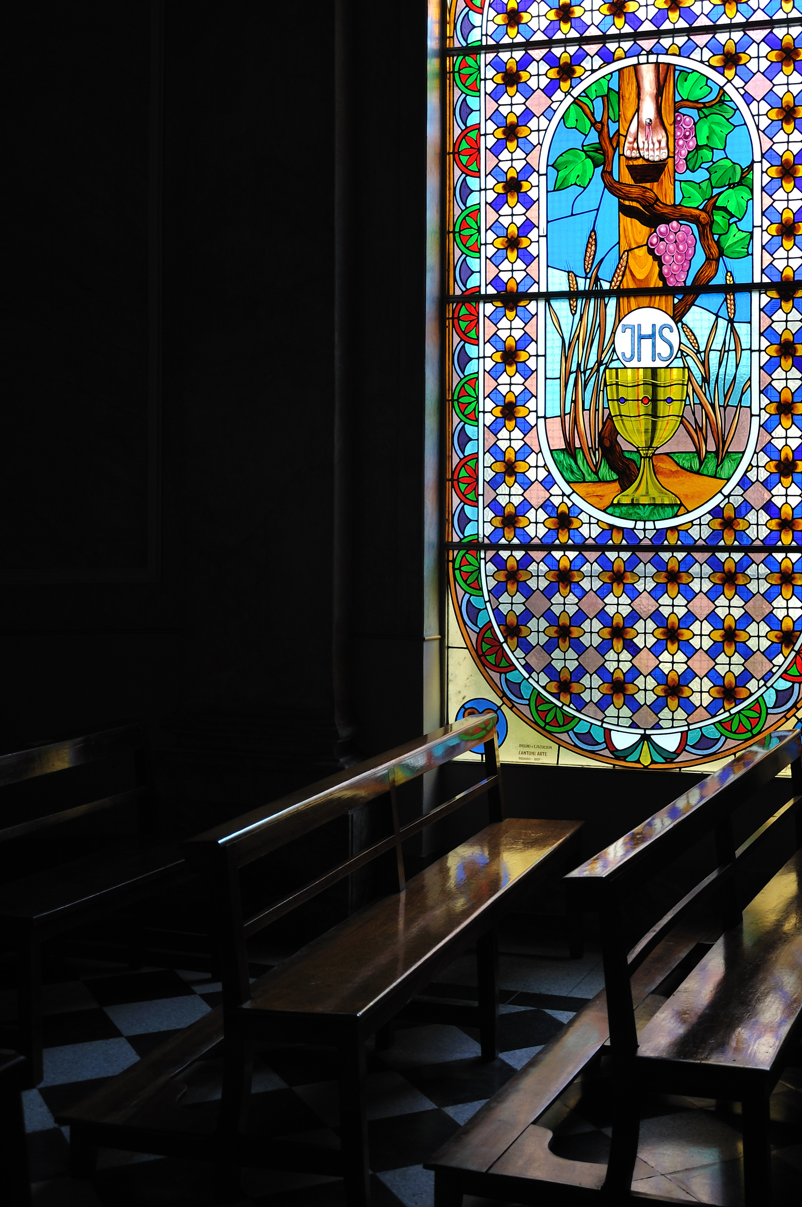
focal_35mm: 49
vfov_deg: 40.3
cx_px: 510
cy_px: 503
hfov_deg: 27.3
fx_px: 1642
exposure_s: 1/5
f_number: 3.8
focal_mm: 24
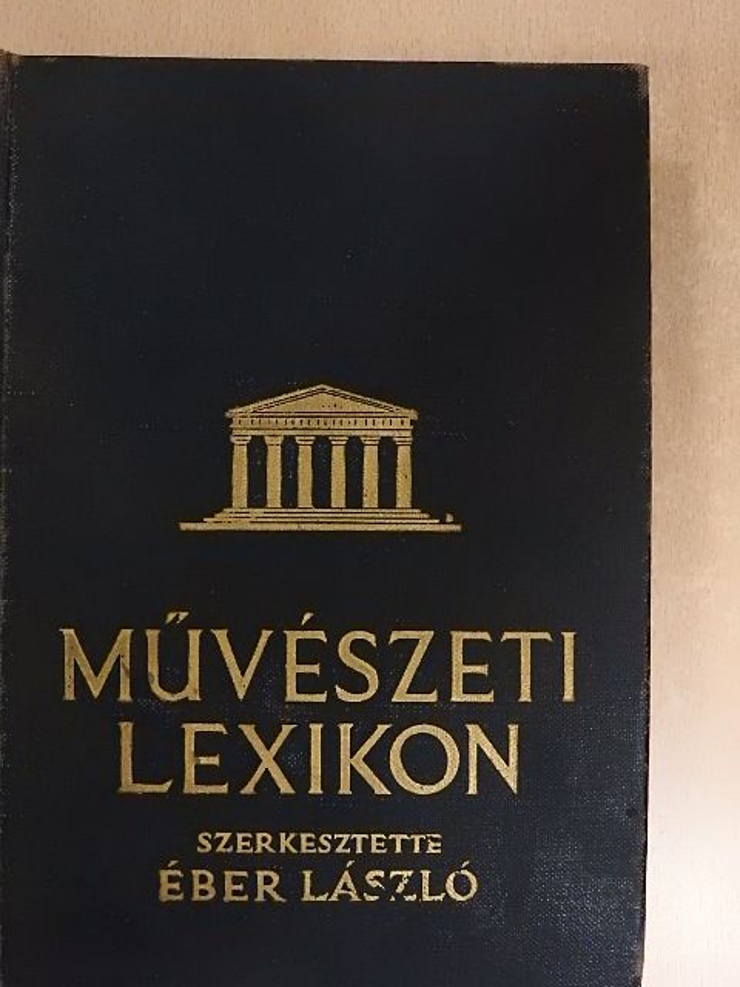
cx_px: 370
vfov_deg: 42.1
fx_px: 1283
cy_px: 494
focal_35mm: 45
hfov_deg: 32.2
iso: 1600
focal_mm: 8.1
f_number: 4
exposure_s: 1/80
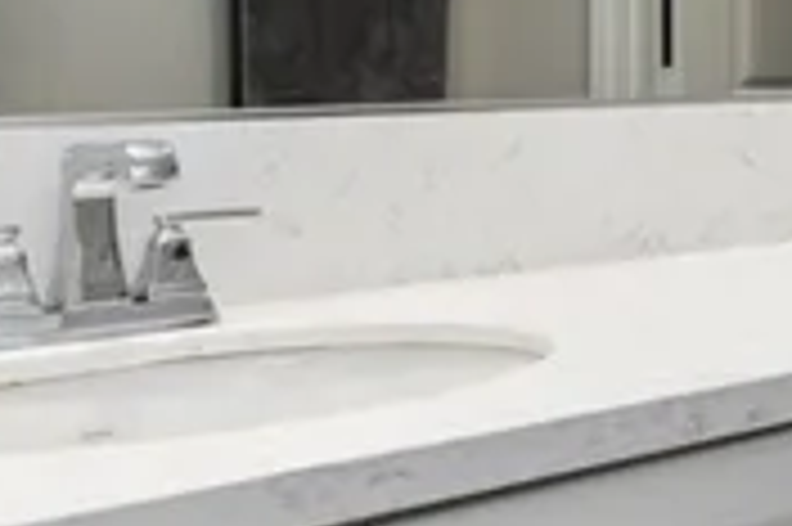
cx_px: 1251
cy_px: 63
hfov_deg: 23.0
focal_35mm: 67
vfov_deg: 19.9
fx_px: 1473
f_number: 10
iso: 500
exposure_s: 1/8
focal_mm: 14
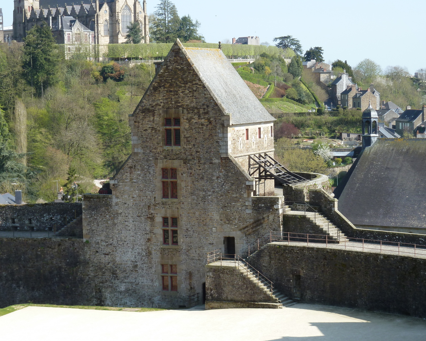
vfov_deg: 16.4
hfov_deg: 20.4
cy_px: 170
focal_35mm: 94
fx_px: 1185
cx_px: 208
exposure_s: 1/250
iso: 80
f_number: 4.3
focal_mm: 14.7
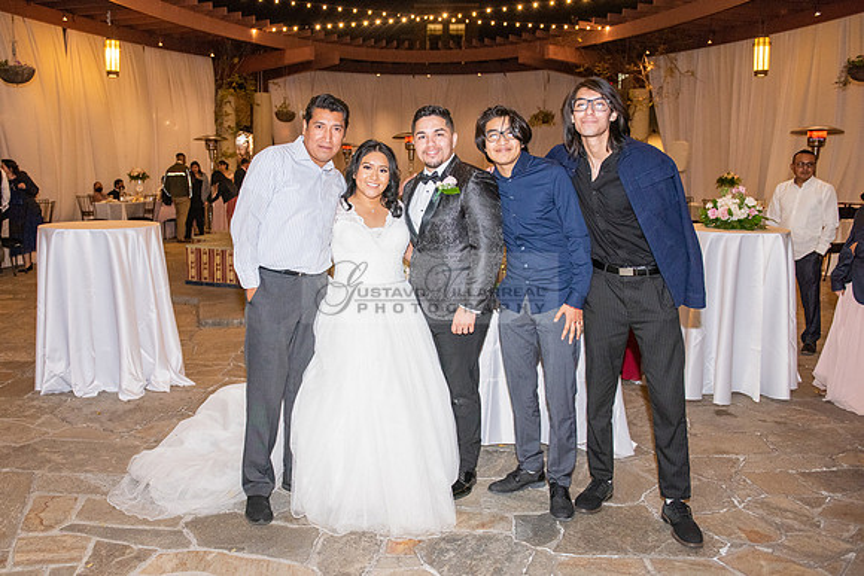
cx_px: 375
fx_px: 733
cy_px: 290
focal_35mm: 31
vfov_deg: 42.9
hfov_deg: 60.8
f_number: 4
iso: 1600
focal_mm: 27
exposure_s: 1/160
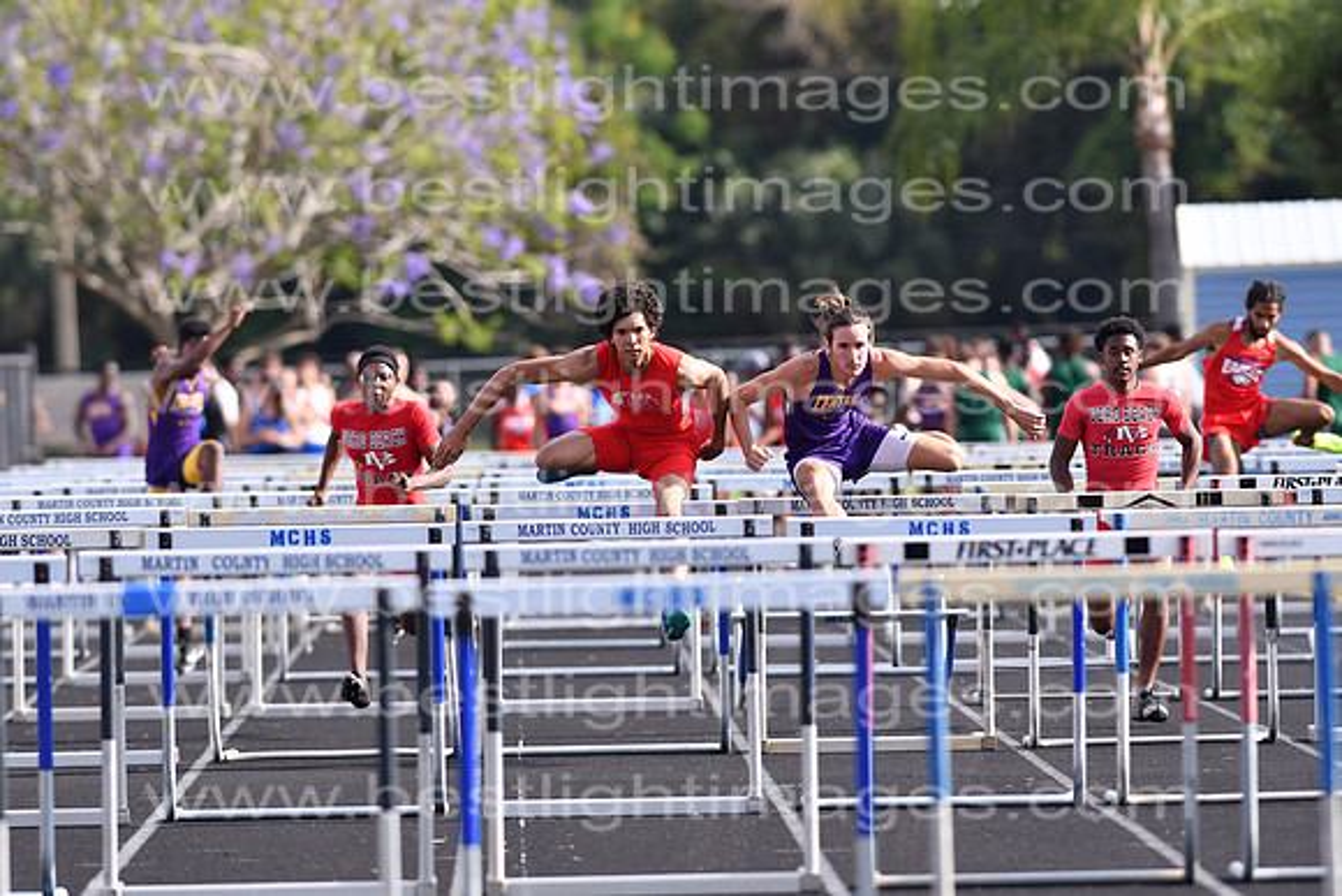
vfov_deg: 3.1
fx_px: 16778
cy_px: 448
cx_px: 671
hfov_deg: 4.6
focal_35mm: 450
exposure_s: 1/2500
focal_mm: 300
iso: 400
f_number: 4
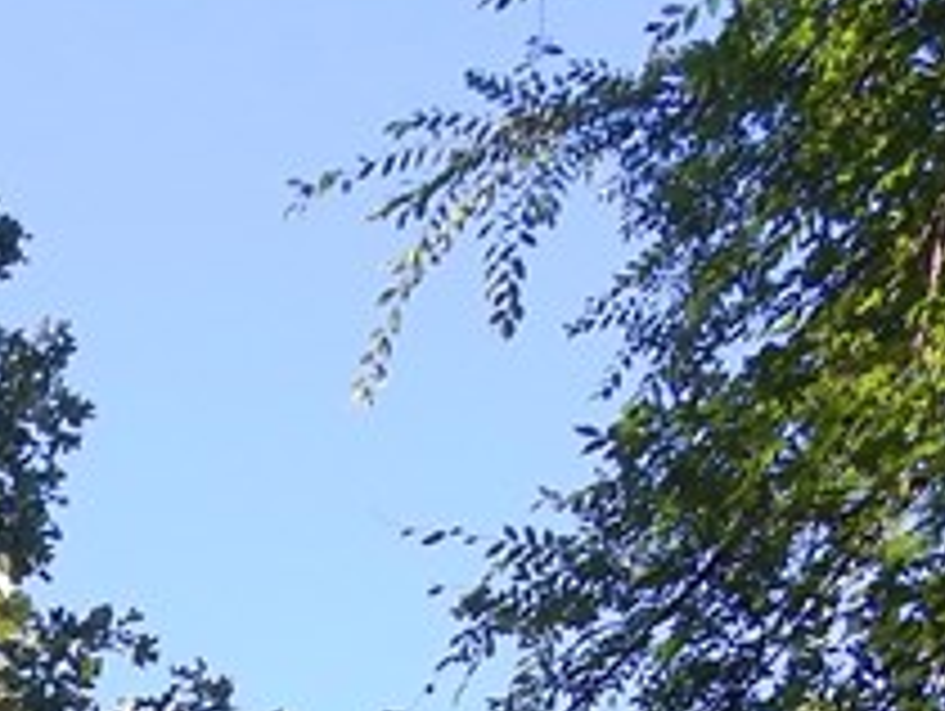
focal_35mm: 112
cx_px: -729
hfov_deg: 15.3
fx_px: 3061
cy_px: 1665
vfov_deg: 11.2
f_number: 3
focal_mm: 4
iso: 125
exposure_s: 1/400
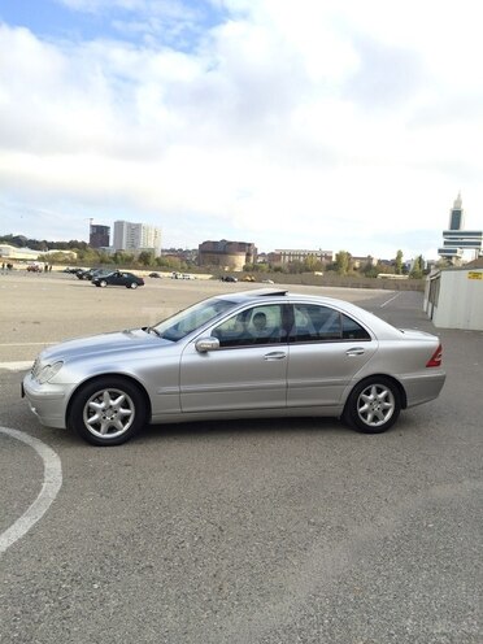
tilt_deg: -6.8
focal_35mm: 29
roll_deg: -2.2
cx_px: 242
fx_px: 540
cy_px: 322
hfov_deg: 48.2
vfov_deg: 61.7
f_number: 2.2
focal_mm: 4.15
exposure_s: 1/774
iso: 32
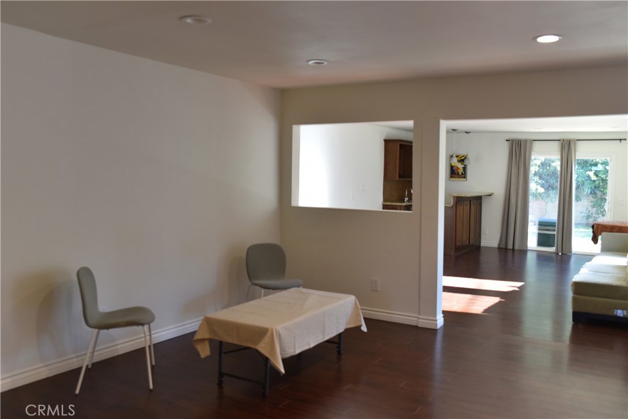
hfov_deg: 58.7
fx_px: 558
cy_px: 210
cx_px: 314
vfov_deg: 41.1
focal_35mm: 32
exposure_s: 1/80
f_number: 4.5
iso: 800
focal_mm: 32
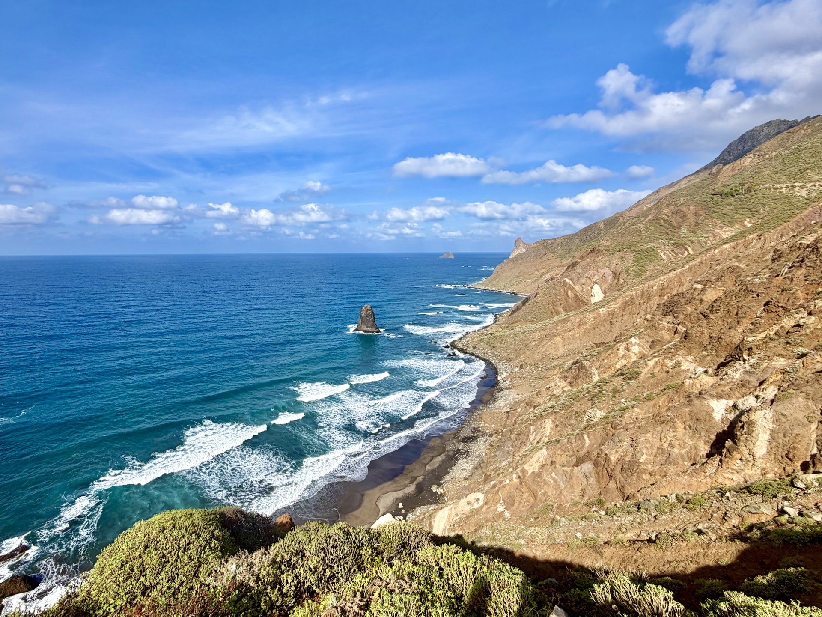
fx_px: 333
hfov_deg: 102.0
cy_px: 308
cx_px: 411
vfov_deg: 85.7
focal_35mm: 14
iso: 20
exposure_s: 1/1017
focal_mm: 2.22
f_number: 2.2
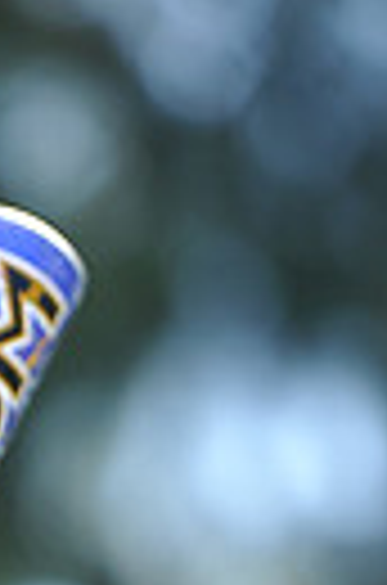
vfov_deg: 4.9
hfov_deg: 3.3
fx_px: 6679
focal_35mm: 412
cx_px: -238
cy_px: 1228
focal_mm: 92
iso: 200
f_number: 4.5
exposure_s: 1/400
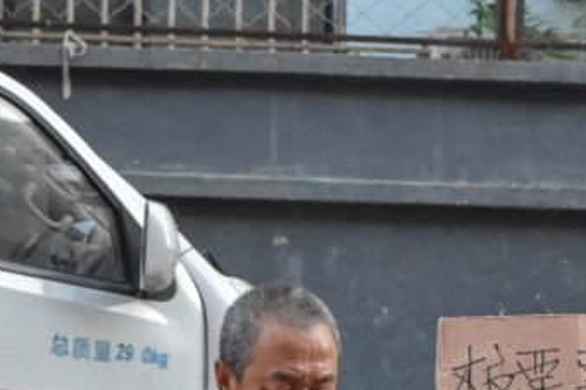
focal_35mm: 124
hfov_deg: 16.5
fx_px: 2016
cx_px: 312
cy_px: 495
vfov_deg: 10.8
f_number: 4
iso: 1800
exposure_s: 1/500
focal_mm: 26
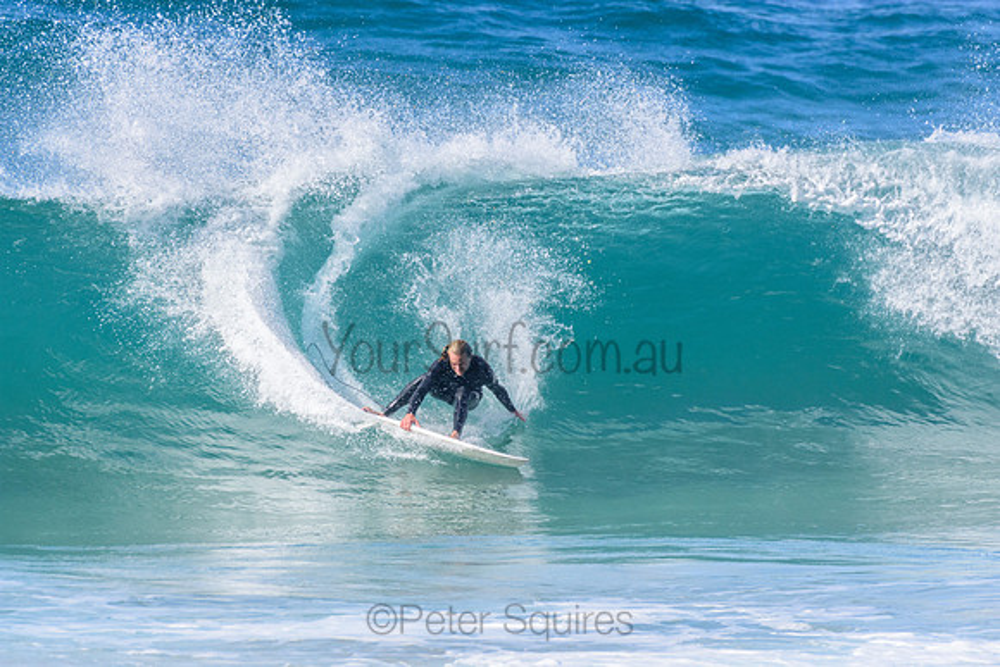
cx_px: 500
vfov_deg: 1.8
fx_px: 20837
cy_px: 334
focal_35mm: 750
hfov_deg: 2.7
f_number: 5.6
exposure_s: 1/2000
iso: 400
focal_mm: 500
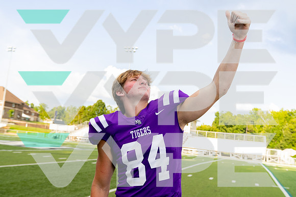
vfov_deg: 35.1
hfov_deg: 50.7
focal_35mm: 38
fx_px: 313
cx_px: 148
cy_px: 98
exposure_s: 1/200
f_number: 5.6
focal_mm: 38
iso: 200
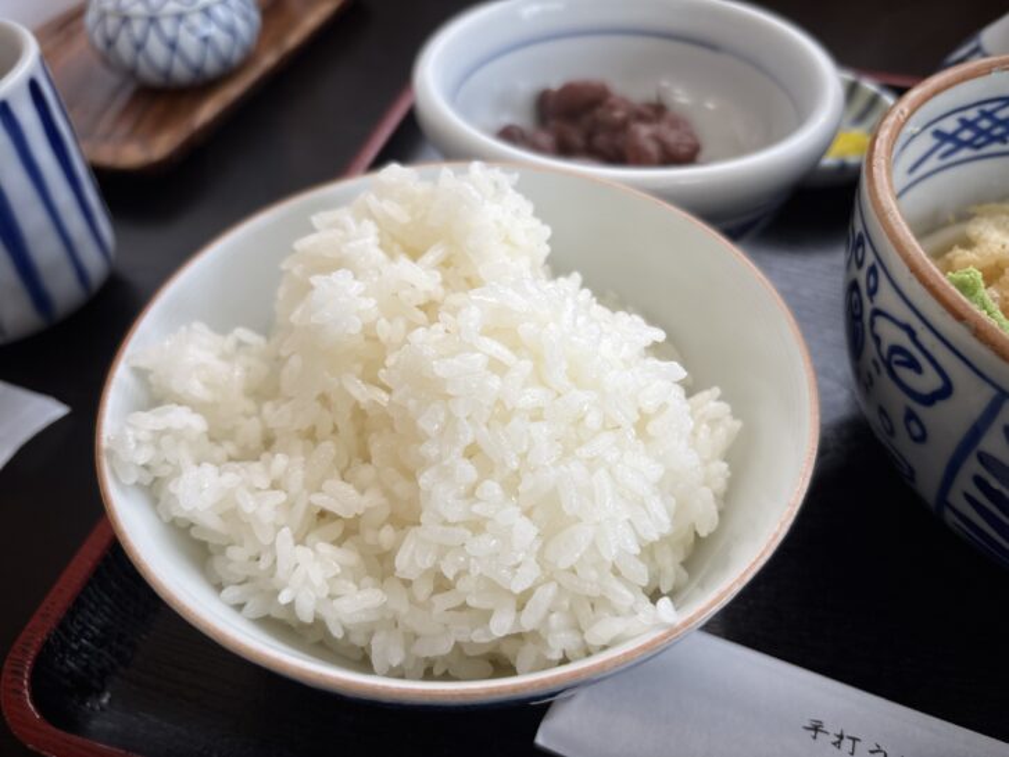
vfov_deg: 53.0
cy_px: 378
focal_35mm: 26
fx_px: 758
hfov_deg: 67.3
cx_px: 504
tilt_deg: -47.1
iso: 80
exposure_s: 1/60
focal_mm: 5.96
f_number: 1.6
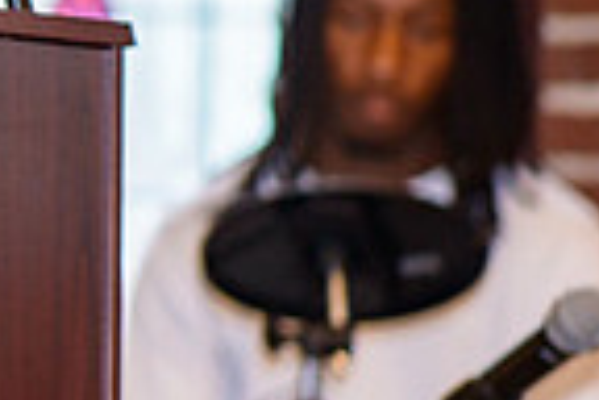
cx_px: -954
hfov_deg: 3.0
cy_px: -243
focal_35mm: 685
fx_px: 11397
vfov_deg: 2.0
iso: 140
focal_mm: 105
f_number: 1.4
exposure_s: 1/100
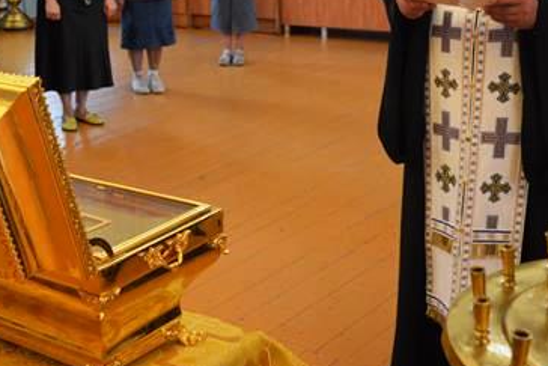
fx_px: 1005
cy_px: 44
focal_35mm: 66
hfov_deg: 29.9
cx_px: 123
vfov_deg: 20.3
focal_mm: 20
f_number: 3.5
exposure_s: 1/30
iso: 1000
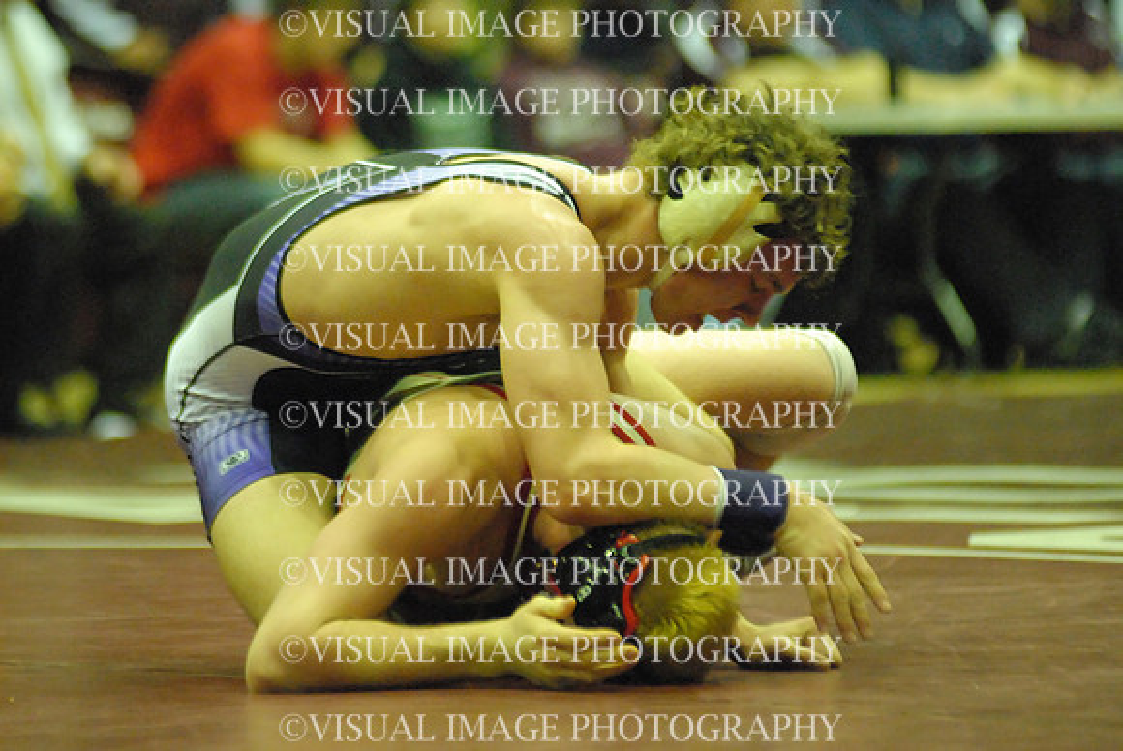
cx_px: 562
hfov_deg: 7.4
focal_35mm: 278
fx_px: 8665
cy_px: 376
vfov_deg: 5.0
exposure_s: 1/320
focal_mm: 185
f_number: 2.8
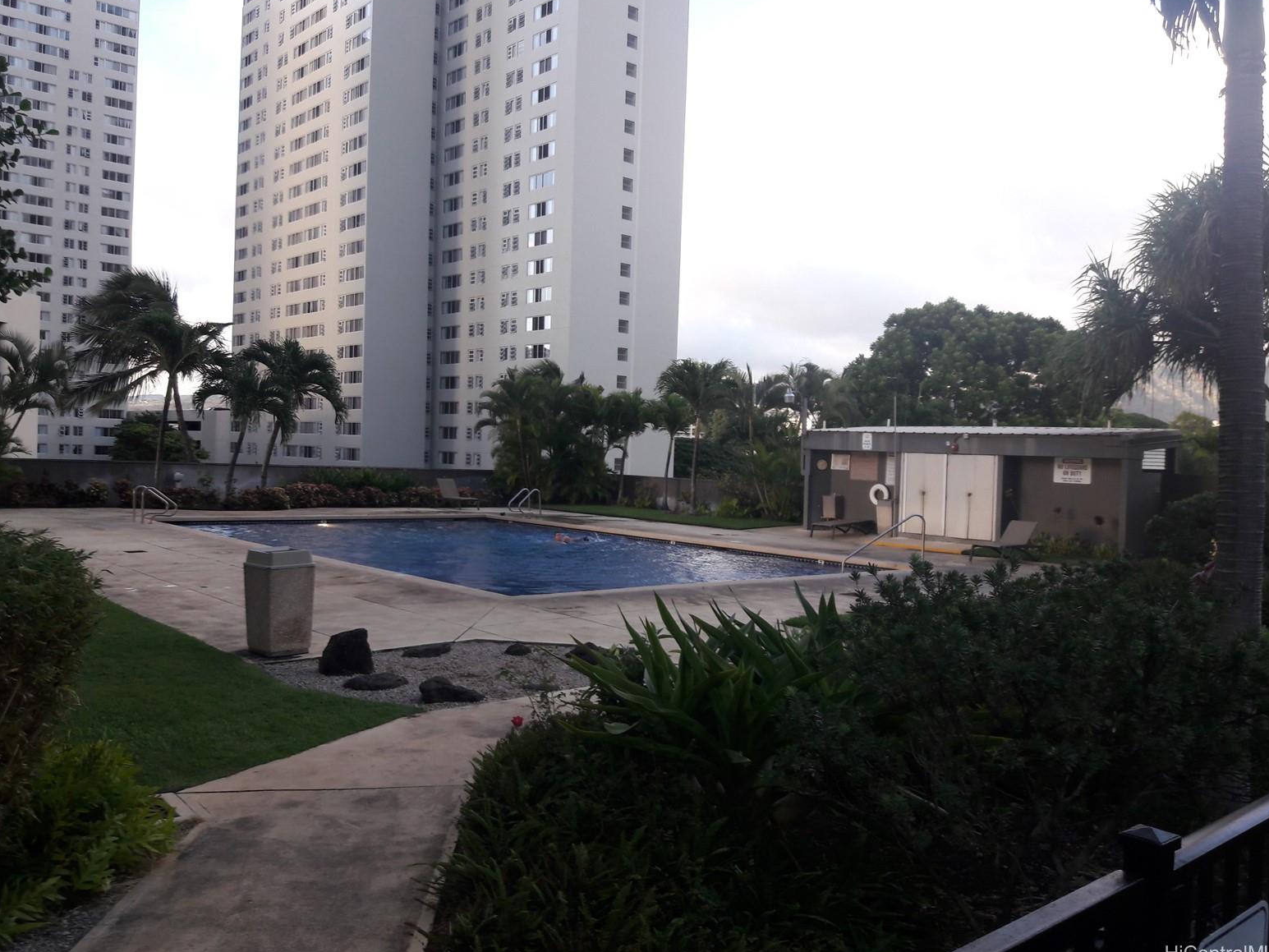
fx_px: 1063
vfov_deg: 48.2
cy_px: 468
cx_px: 629
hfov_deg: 61.7
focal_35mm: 29
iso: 40
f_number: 1.9
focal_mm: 3.7
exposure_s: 1/169
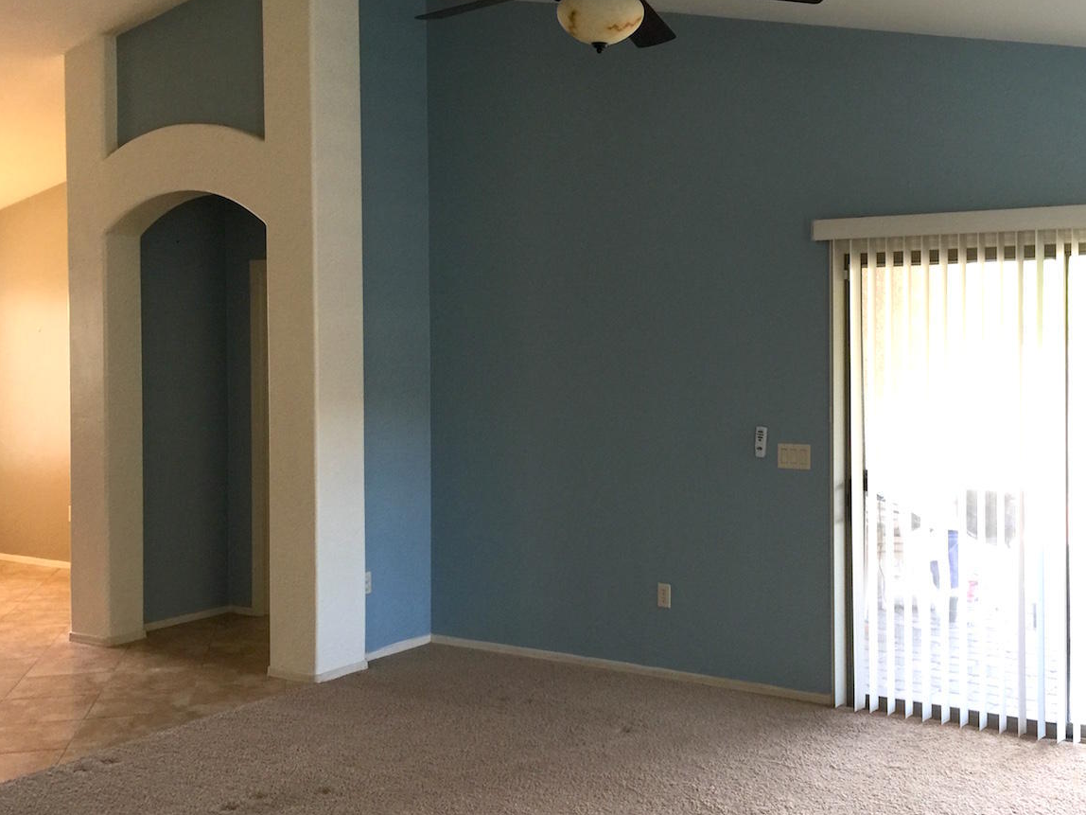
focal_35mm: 40
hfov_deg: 46.6
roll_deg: -0.1
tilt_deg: -1.2
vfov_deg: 35.9
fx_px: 1255
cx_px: 641
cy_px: 372
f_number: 2.2
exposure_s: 1/30
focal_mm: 4.15
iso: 50
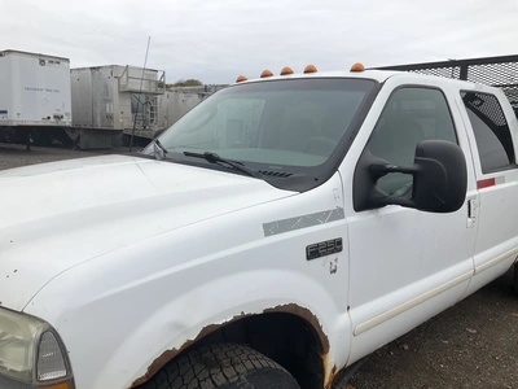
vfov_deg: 48.2
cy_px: 194
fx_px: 434
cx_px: 259
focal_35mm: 29
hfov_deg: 61.7
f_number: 1.8
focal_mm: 3
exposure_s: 1/749
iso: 25
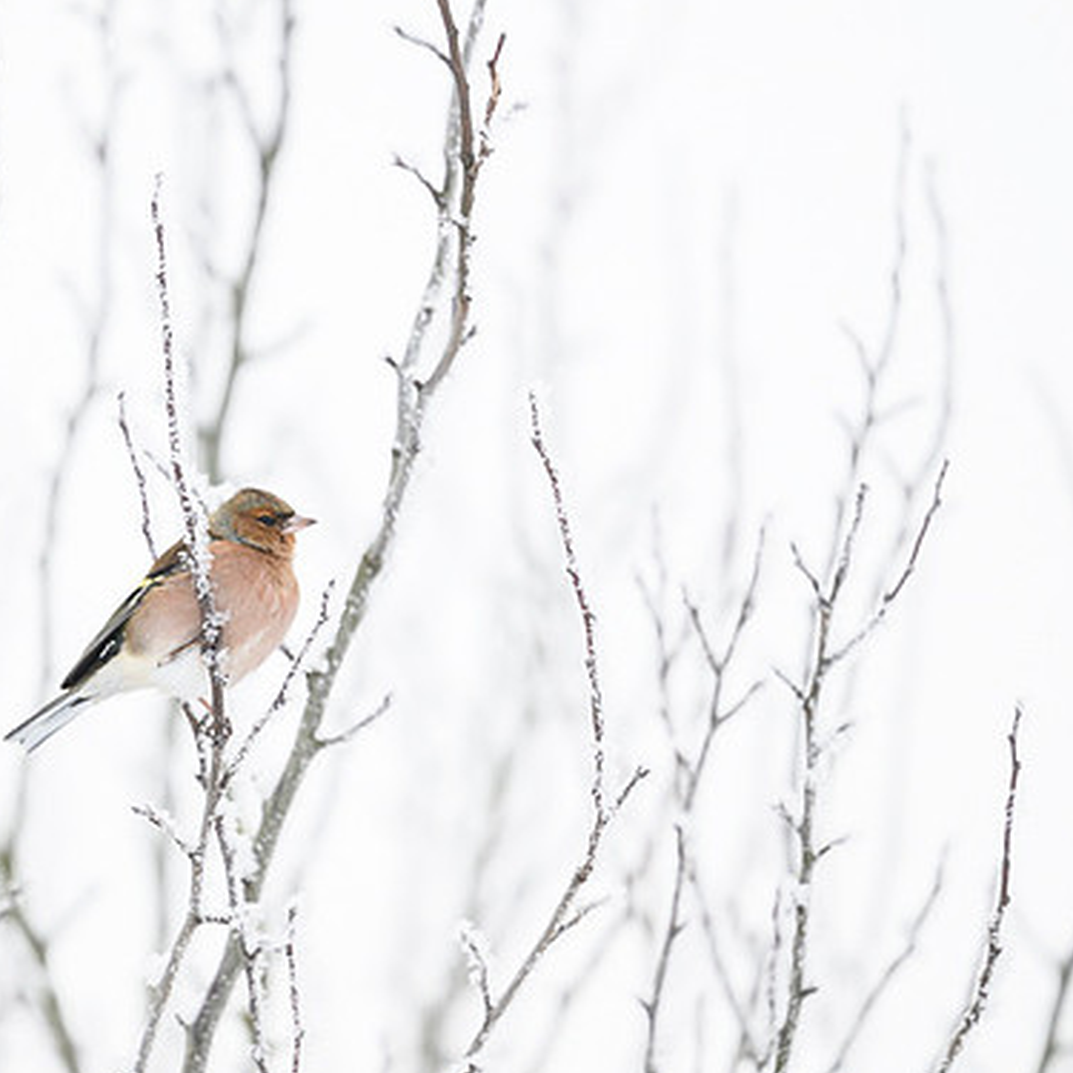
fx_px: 25776
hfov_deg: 2.4
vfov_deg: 2.4
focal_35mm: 735
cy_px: 544
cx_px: 312
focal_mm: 560
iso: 640
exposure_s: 1/2000
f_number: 4
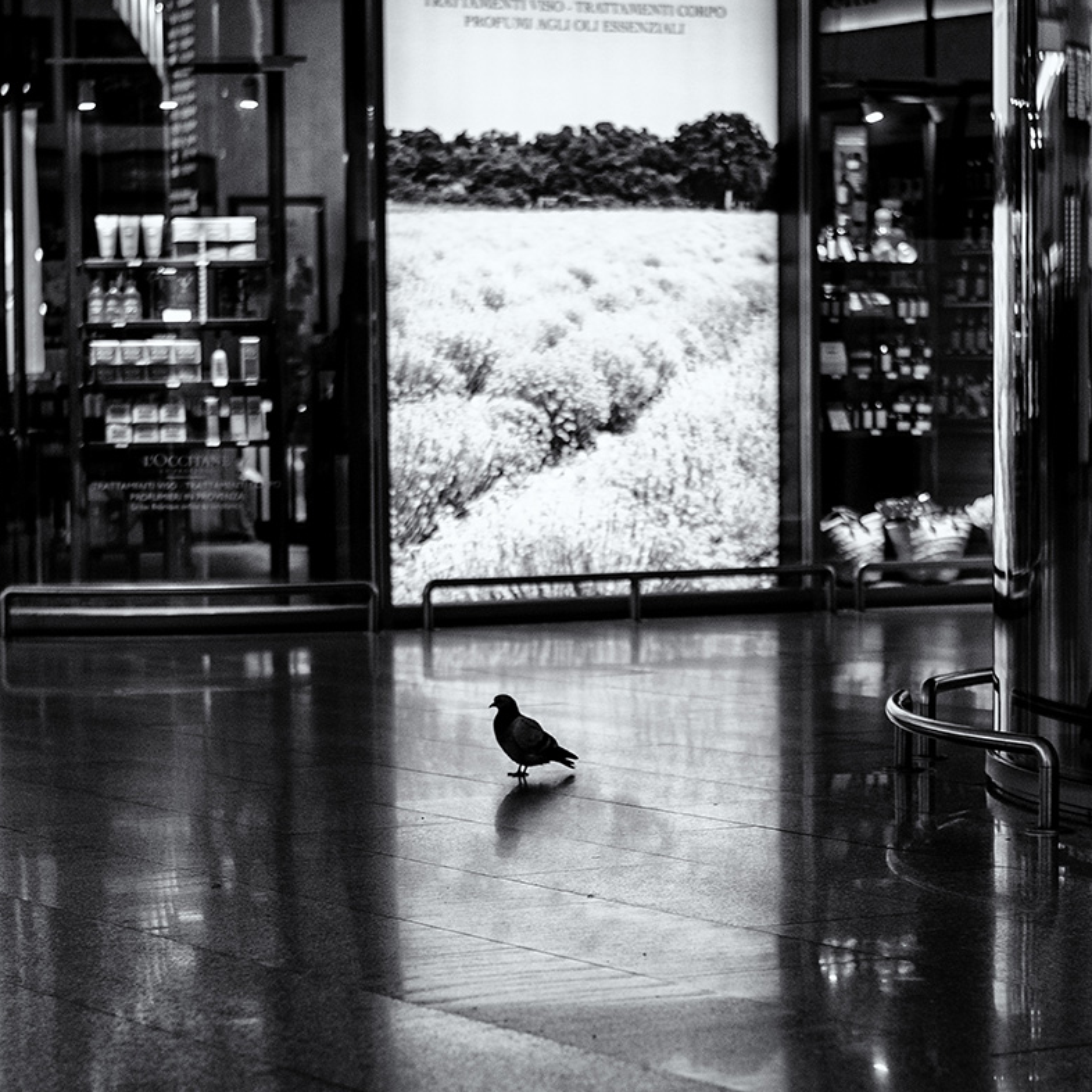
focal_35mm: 97
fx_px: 3462
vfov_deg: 17.9
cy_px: 670
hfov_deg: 17.9
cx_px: 543
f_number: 2.2
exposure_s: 1/160
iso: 640
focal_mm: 50
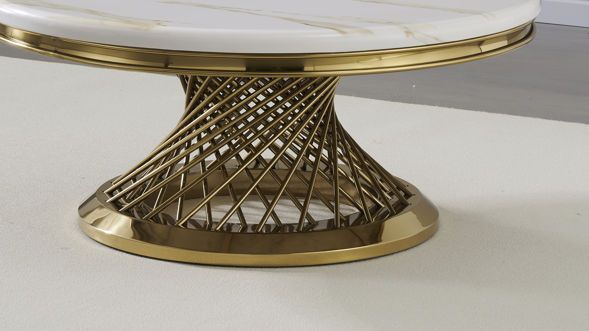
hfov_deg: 13.0
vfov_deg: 7.3
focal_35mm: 166
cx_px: 223
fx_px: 2593
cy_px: -59
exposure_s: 1.3
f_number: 10
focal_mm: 59
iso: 100
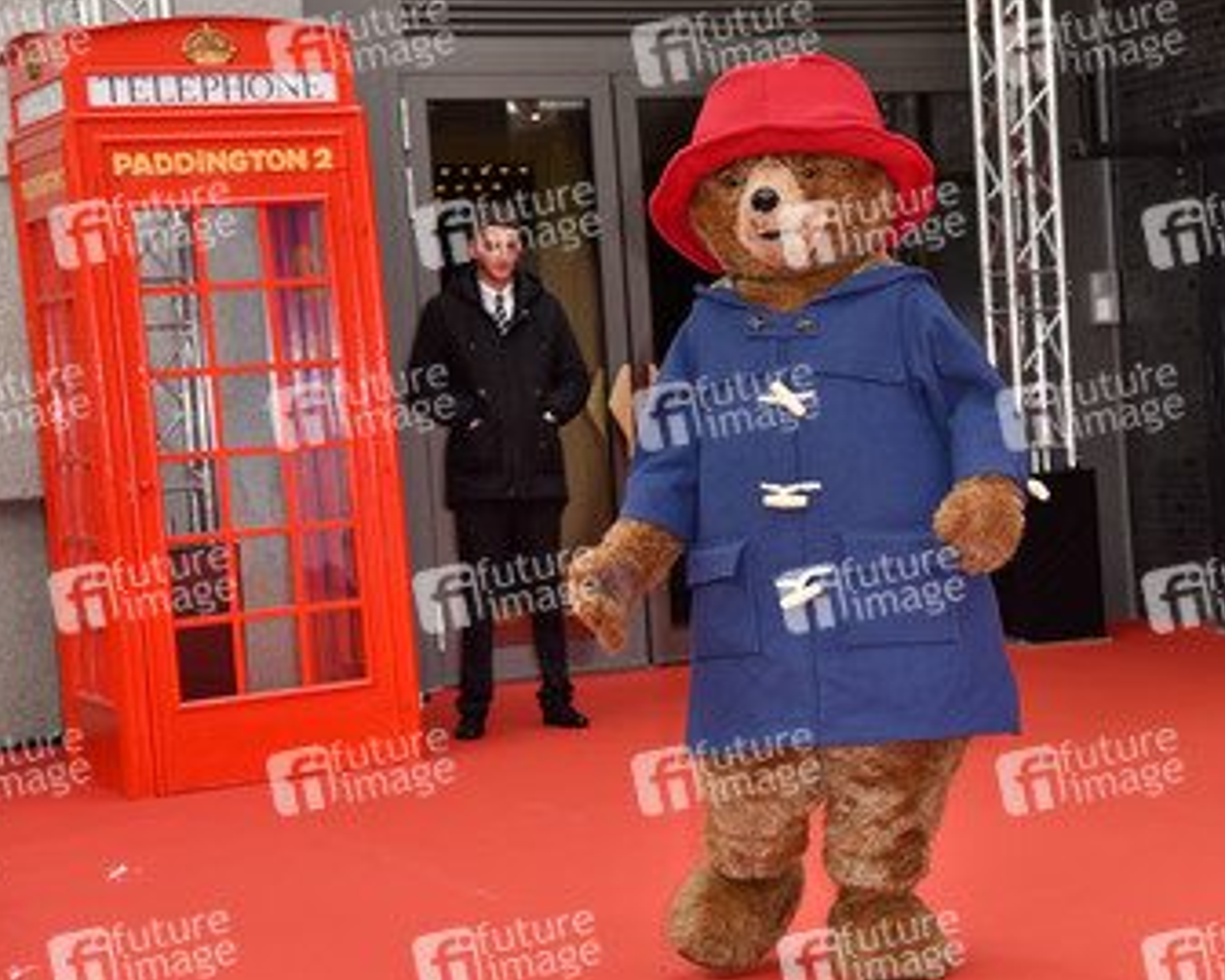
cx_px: 775
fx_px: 3191
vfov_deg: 17.5
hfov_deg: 21.7
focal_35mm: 88
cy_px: 499
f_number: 5.6
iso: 640
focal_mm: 70
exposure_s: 1/250
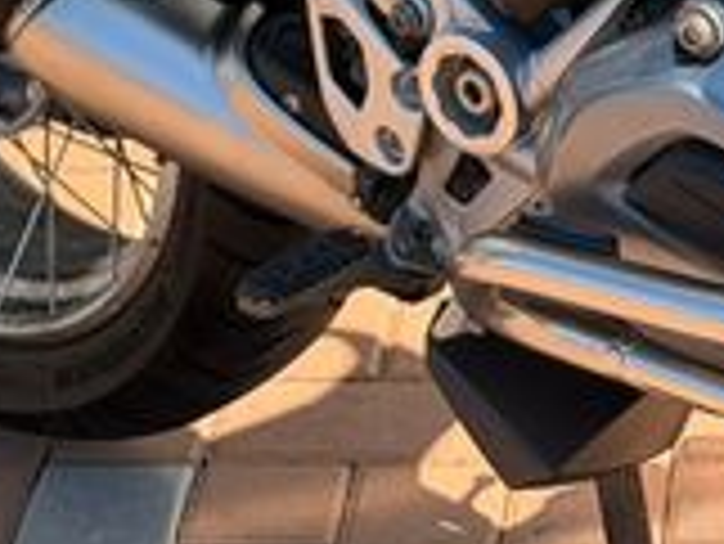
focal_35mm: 191
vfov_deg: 7.7
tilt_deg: -20.2
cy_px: -207
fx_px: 3998
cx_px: 576
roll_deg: +2.8
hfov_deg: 10.3
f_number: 1.78
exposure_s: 1/1838
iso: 100
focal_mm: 6.76
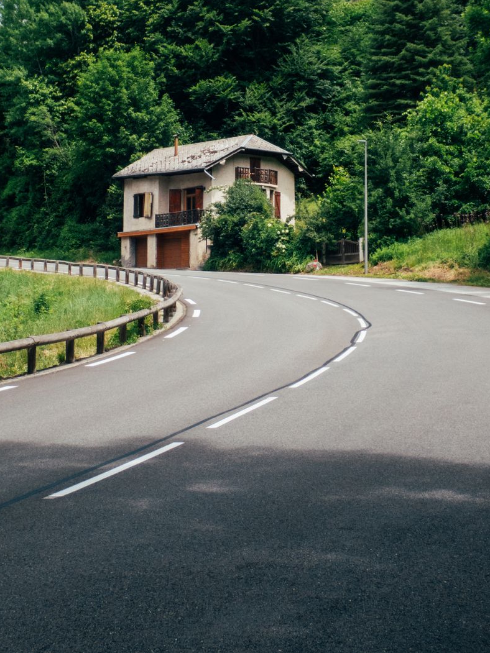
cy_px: 221
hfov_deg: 21.9
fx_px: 1265
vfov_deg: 28.8
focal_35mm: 67
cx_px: 198
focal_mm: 7.84
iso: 100
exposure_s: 1/400
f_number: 4
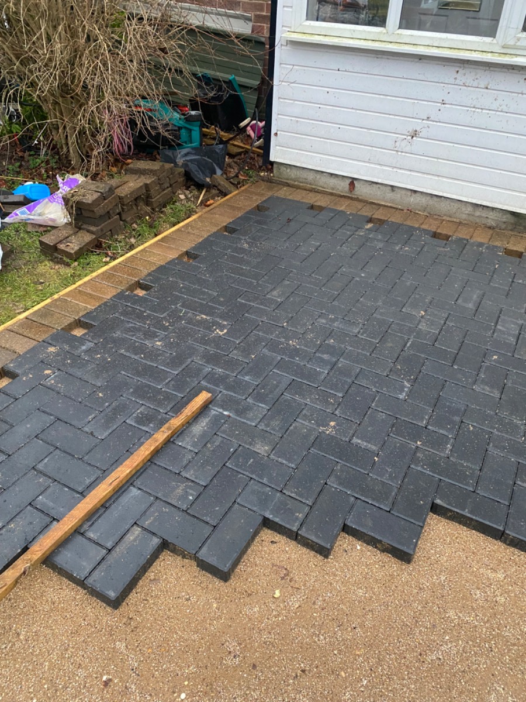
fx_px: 527
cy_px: 351
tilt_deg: -36.8
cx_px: 263
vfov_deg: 67.3
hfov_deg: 53.1
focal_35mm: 26
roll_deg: -2.8
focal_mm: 4.25
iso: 500
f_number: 1.8
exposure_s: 1/60
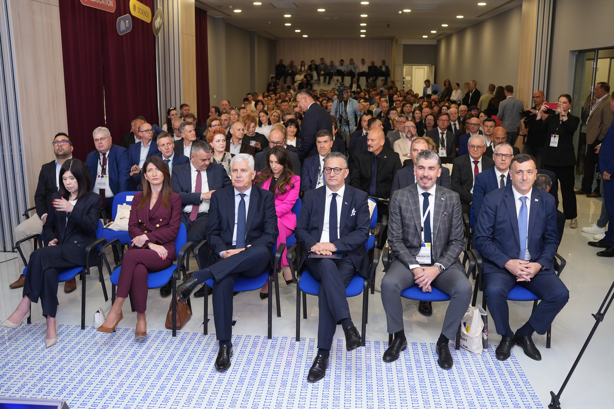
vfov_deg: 37.8
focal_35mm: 35
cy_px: 204
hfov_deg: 54.4
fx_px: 597
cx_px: 307
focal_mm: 35
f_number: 2.8
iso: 800
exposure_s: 1/200
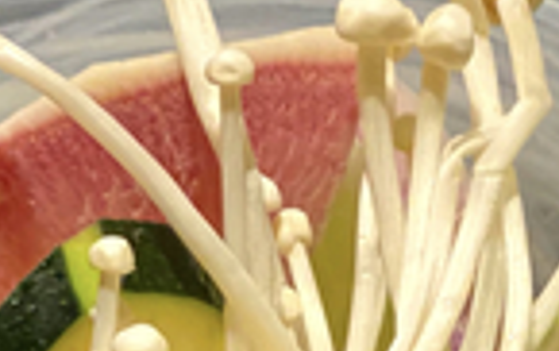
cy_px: 737
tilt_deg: -35.9
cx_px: 571
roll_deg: +1.7
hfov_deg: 6.9
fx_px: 4637
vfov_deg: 4.3
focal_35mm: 304
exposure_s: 1/50
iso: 125
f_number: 2
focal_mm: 6
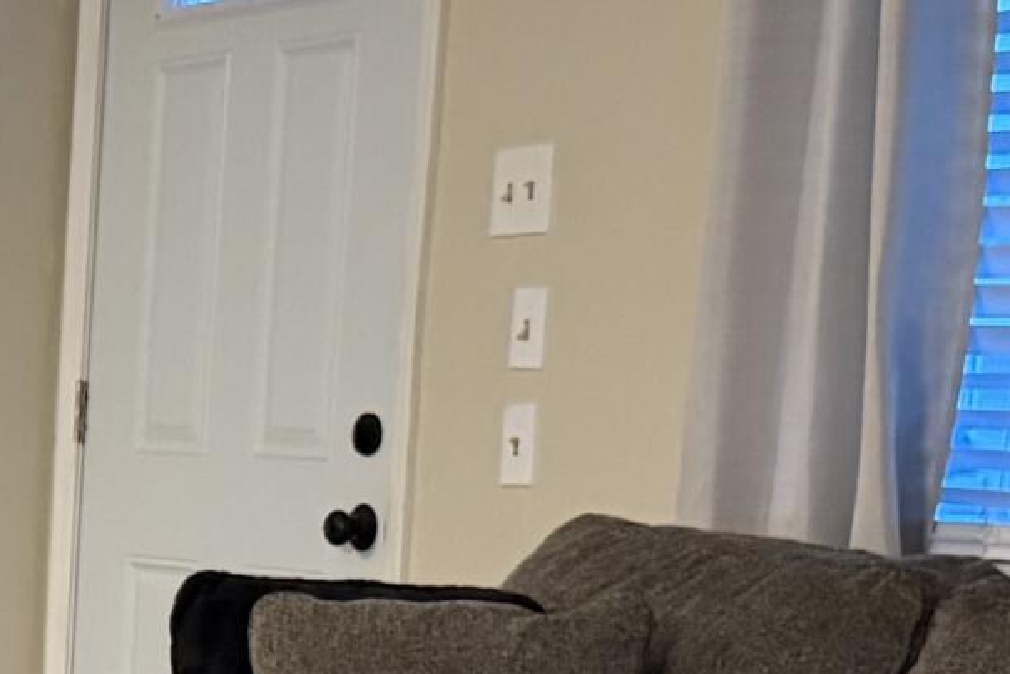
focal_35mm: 124
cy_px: 861
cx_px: -505
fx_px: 3480
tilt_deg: -8.0
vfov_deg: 10.8
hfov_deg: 15.3
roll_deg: -1.3
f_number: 1.78
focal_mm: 6.76
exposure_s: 1/60
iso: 800
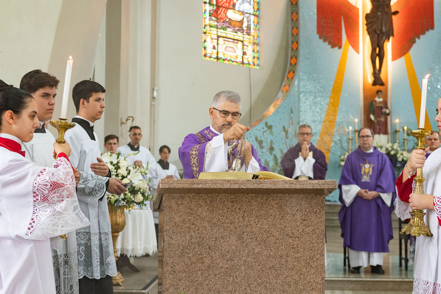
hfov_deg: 38.0
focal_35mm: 52
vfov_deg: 25.9
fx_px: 640
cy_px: 147
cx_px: 220
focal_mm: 35
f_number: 2.8
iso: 640
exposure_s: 1/160
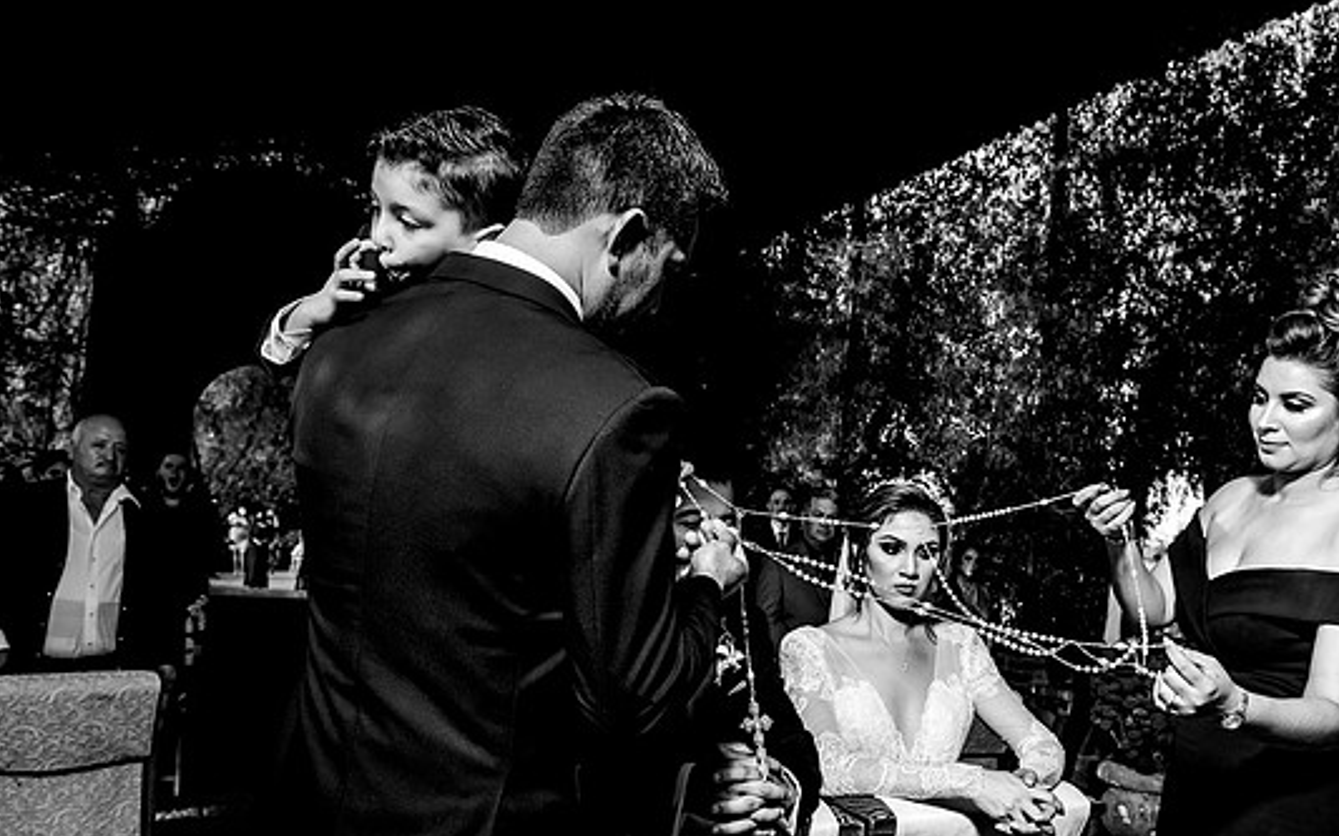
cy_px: 500
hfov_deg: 62.8
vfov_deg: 41.6
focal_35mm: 30
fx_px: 1095
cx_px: 739
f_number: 6.3
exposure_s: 1/160
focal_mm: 24
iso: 800
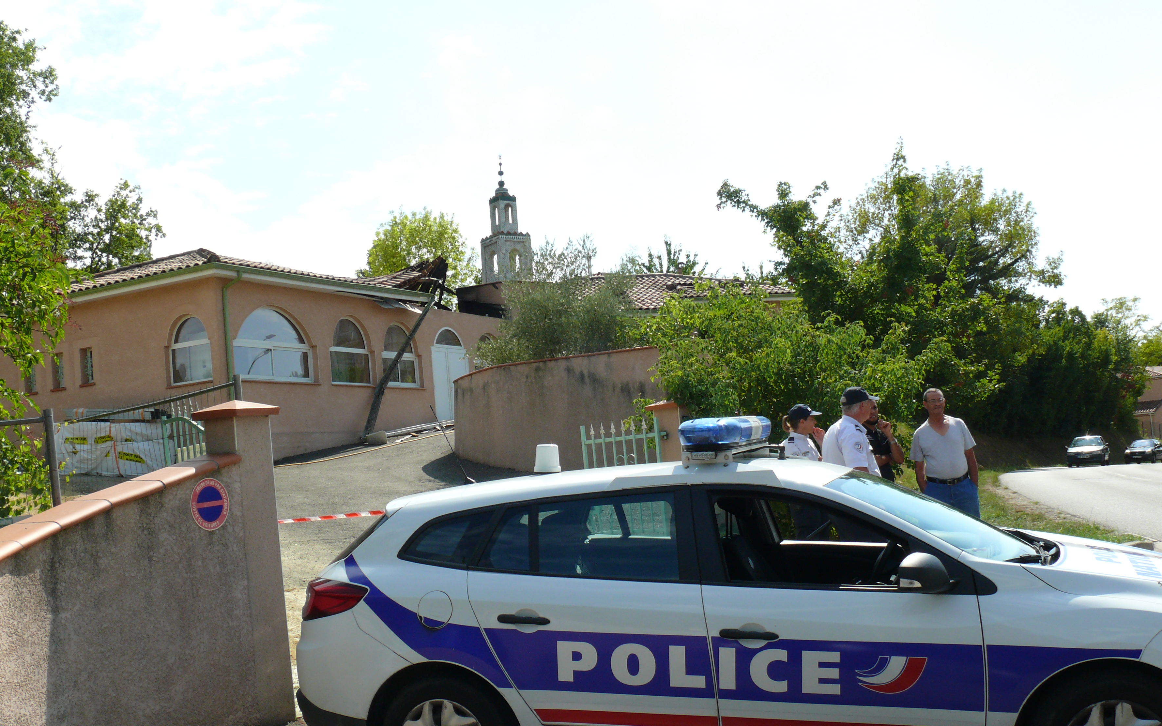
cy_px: 426
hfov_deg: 51.5
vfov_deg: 33.5
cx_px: 575
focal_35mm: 38
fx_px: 1203
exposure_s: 1/320
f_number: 5.6
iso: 100
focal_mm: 7.4
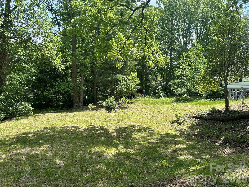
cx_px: 124
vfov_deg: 53.1
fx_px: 187
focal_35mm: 26
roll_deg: -2.6
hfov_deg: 67.3
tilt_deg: -0.6
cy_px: 94
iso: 50
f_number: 1.5
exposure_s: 1/1238
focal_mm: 5.7
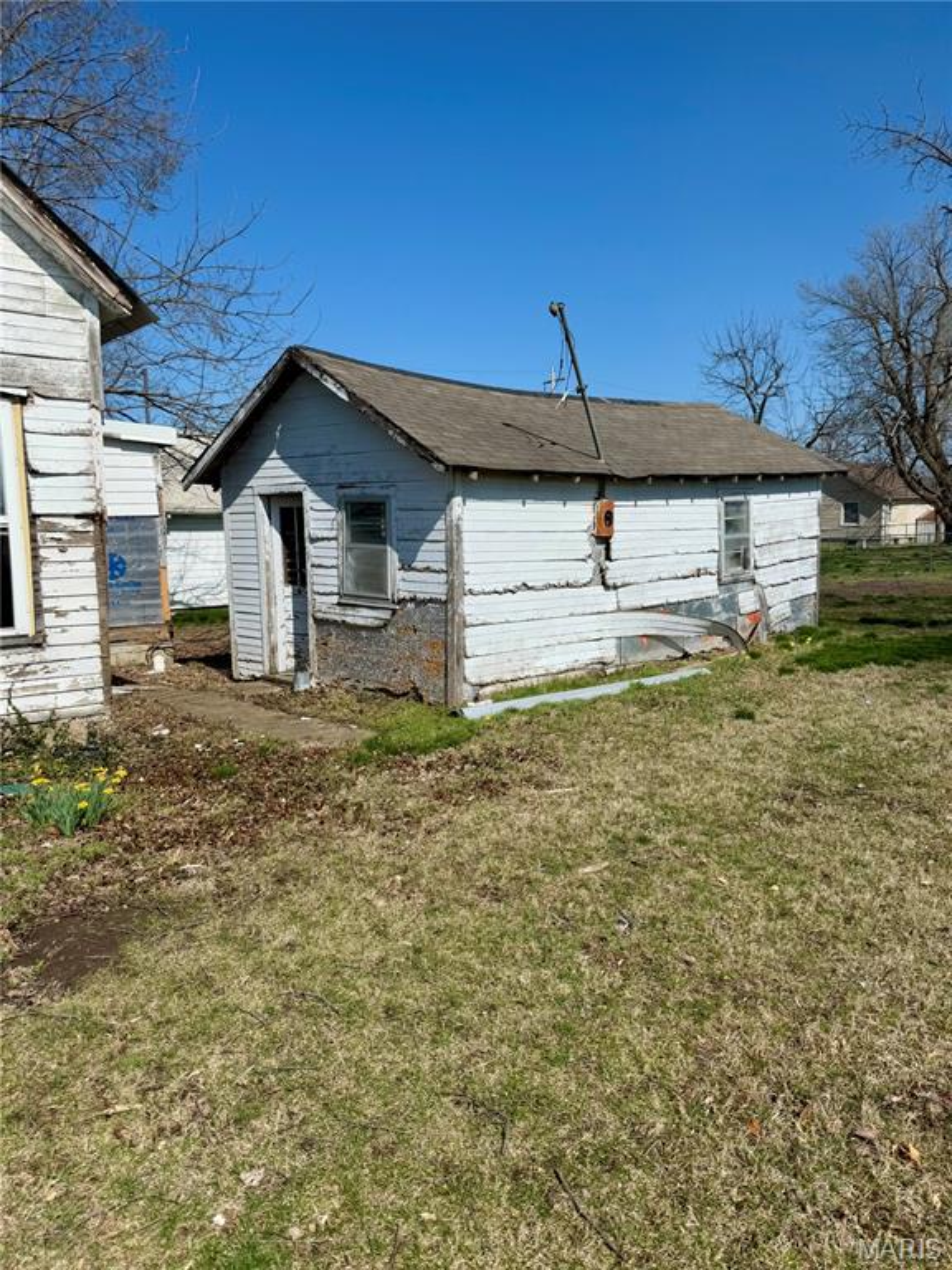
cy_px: 635
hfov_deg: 56.8
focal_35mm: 24
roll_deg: +2.4
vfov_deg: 71.6
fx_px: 880
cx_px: 476
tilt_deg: -7.1
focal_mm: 6.76
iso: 80
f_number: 1.78
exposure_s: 1/8130
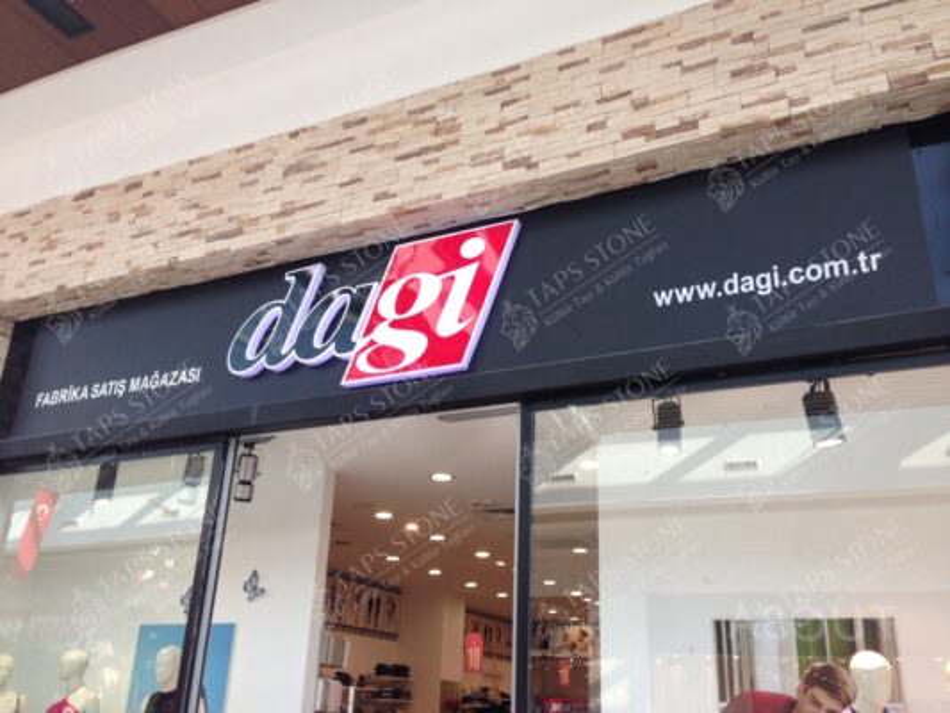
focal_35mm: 33
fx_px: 906
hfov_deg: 55.3
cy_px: 356
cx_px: 475
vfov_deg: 43.0
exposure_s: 1/60
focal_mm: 4.12
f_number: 2.4
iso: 64
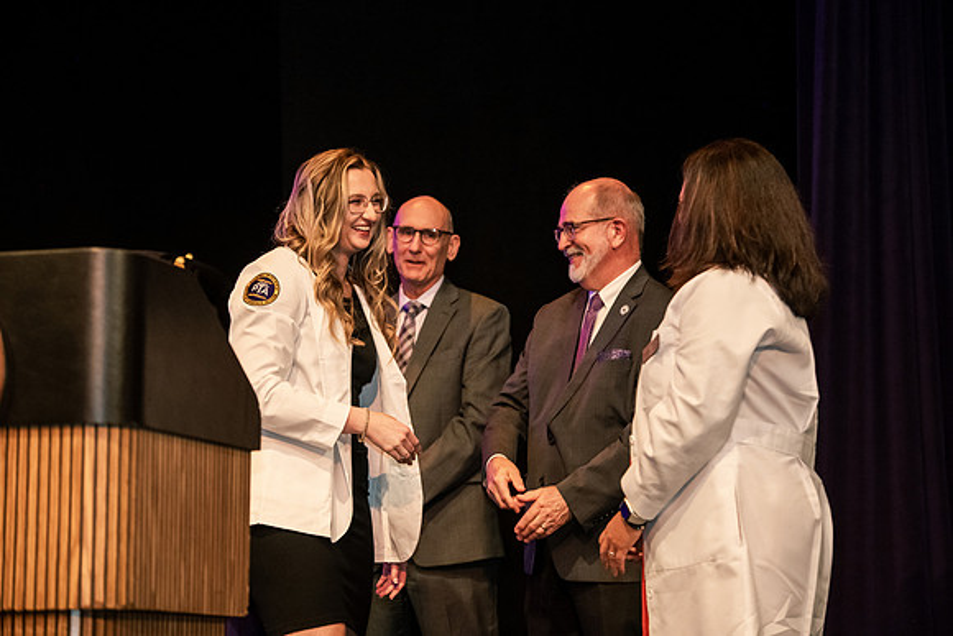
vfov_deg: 13.0
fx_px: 2780
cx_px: 476
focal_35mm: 105
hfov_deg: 19.5
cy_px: 318
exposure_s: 1/200
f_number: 3.5
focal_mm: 105
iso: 3200
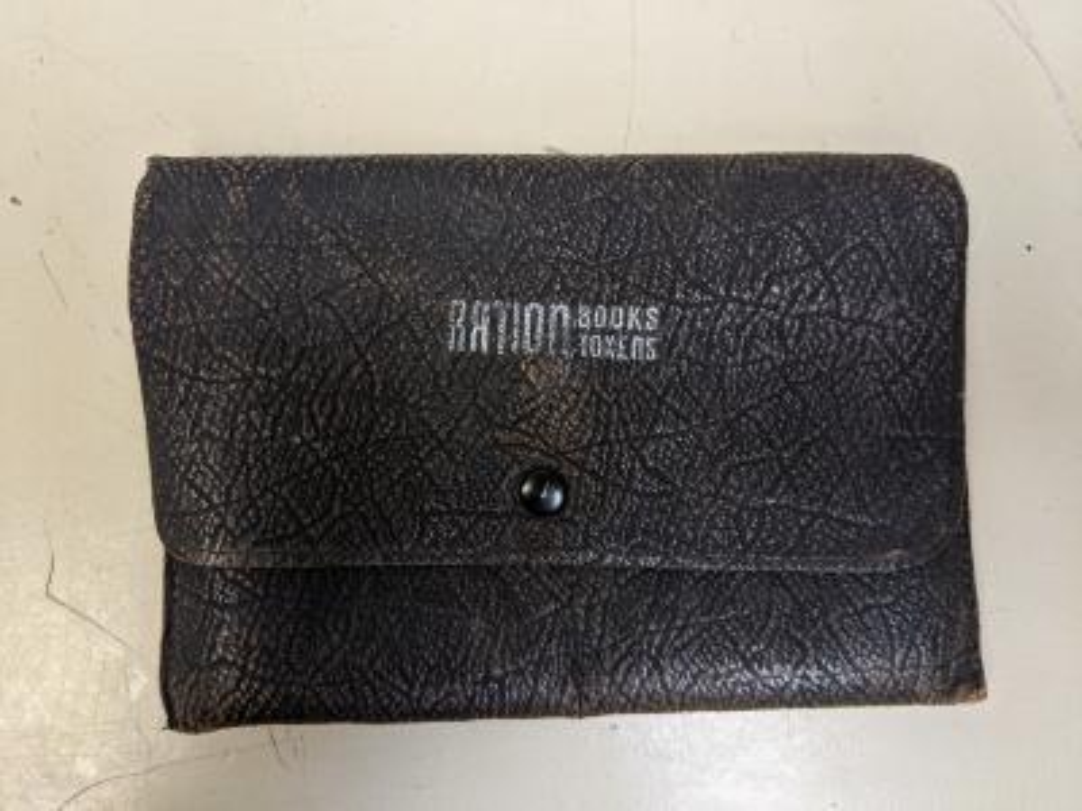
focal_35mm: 27
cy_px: 406
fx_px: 844
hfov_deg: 65.3
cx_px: 541
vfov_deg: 51.4
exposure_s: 1/50.1
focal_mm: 4.38
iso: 99
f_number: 1.73
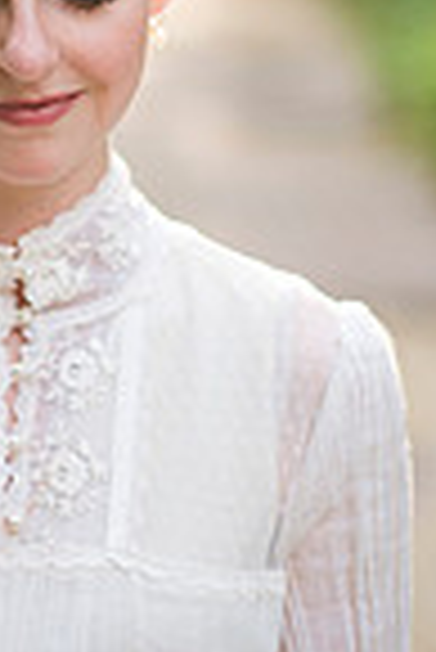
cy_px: 18
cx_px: -27
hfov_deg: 8.8
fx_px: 2809
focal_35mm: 155
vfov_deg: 13.1
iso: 200
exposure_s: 1/1000
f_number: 1.4
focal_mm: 50
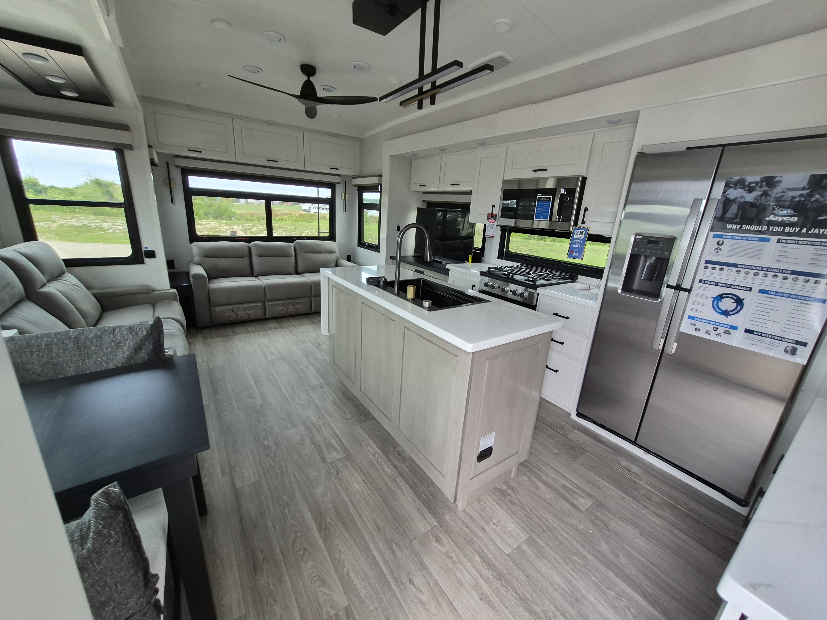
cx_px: 414
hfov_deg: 106.2
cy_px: 310
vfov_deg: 89.9
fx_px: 311
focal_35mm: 13
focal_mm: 1.74
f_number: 2.2
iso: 80
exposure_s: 1/60
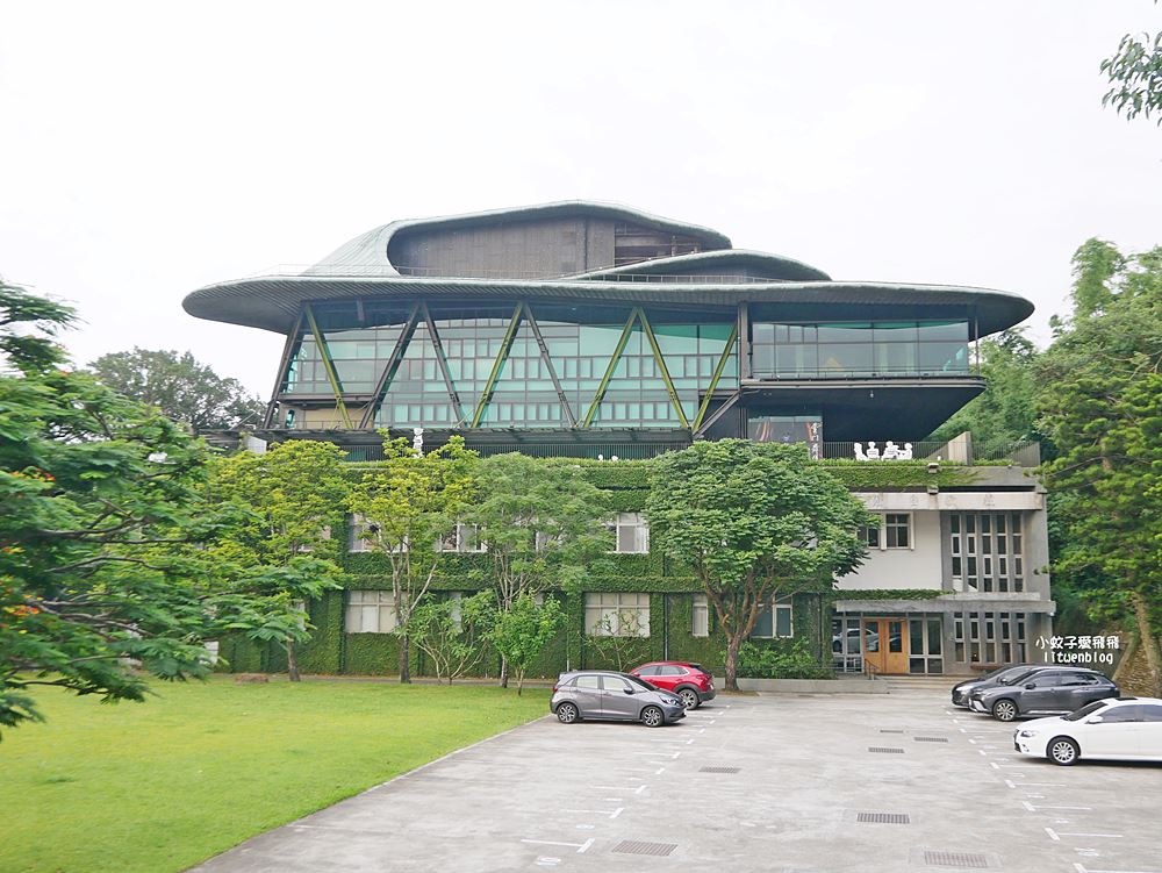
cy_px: 436
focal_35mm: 34
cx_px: 581
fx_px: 1142
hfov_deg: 53.9
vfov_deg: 41.8
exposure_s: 1/160
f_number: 4.1
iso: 200
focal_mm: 17
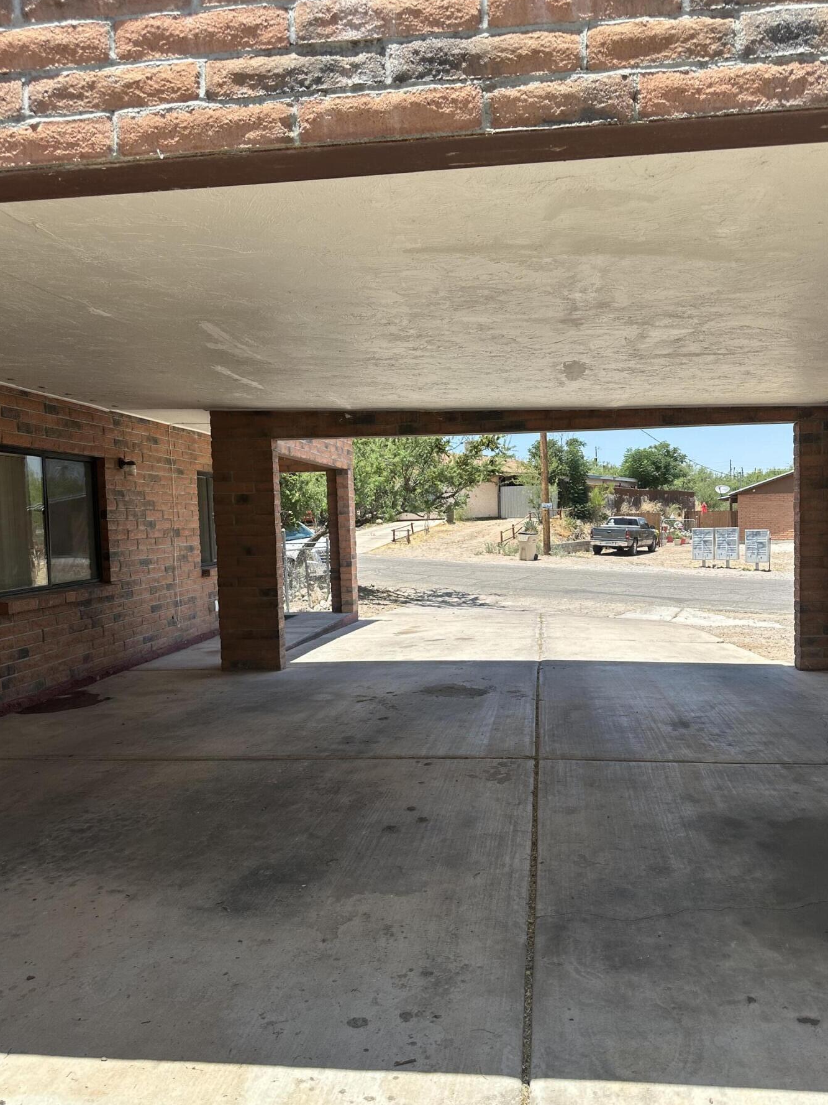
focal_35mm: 27
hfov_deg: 51.3
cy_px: 566
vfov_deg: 65.3
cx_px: 444
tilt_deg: -3.2
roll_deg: +1.9
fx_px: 861
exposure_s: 1/2353
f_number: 1.78
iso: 80
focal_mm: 6.86
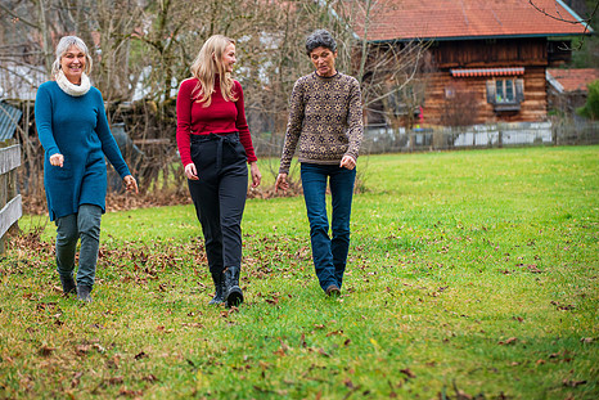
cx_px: 228
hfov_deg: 12.2
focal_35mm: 168
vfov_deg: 8.2
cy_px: 177
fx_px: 2796
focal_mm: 135
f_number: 5
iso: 800
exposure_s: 1/320
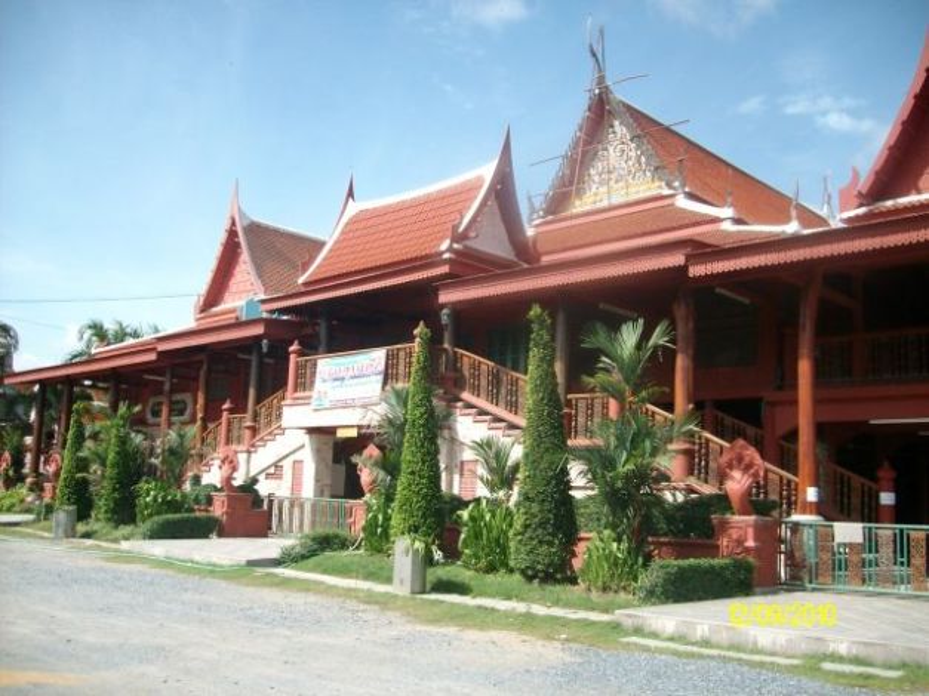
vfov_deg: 40.7
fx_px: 939
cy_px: 348
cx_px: 464
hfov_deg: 52.6
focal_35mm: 35
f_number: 7.2
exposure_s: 1/130
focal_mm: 5.8
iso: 80
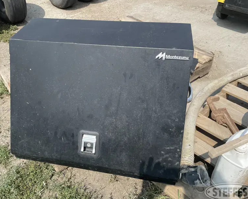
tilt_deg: -37.6
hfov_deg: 55.4
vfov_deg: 45.7
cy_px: 88
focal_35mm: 32
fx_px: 235
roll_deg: +2.4
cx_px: 106
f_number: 1.6
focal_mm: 4.2
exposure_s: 1/2618
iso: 32
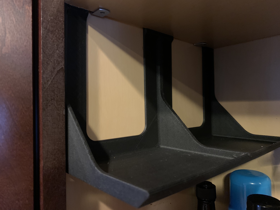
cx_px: 140
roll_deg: +0.4
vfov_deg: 53.1
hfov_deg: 67.3
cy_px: 105
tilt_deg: +0.8
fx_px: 210
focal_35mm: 26
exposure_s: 1/20
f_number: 1.8
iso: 800
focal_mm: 4.25
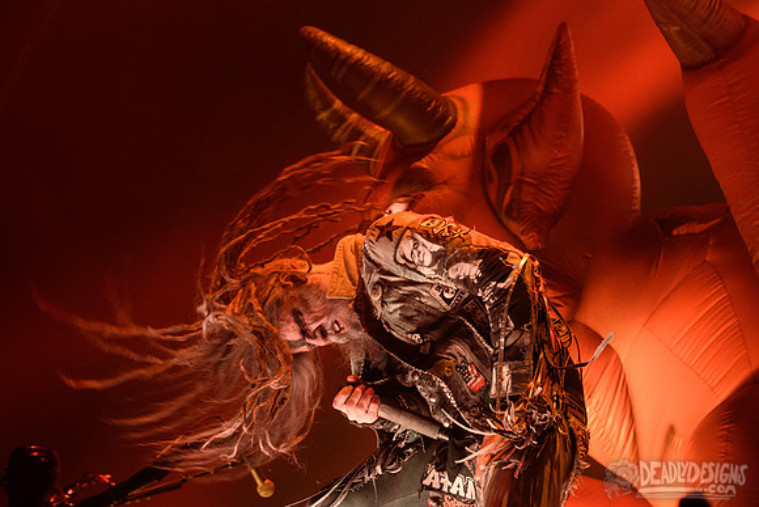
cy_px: 169
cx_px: 423
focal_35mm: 93
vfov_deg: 14.6
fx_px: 1968
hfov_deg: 21.8
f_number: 4
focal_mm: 70
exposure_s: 1/500
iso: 3200
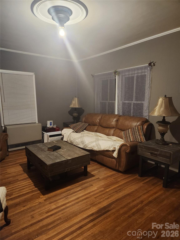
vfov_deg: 73.9
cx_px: 90
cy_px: 120
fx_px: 159
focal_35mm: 23
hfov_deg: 58.9
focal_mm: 5.4
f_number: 1.8
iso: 640
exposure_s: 1/40
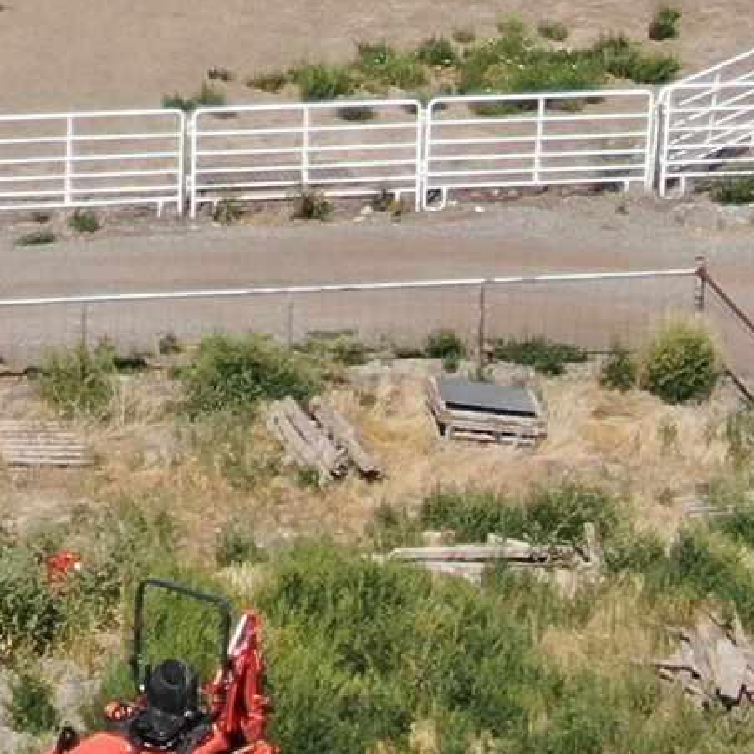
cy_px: -871
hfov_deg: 6.8
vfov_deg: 6.7
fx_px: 6235
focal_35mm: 253
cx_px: -602
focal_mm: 7.23
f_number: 3.5
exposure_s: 1/240
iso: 100
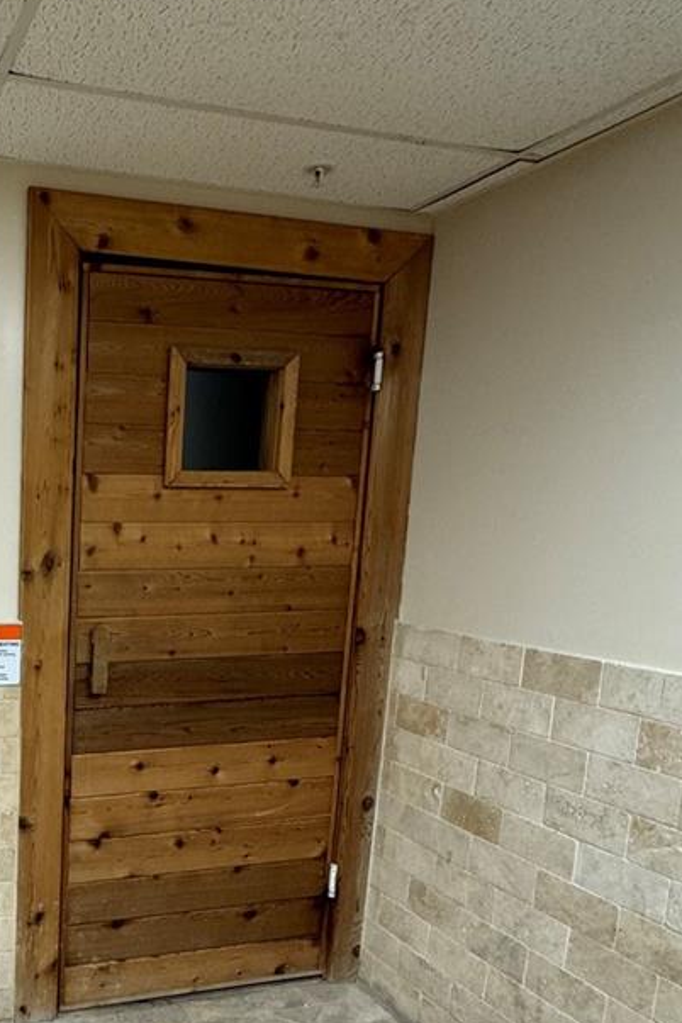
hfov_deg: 39.8
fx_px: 824
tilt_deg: -9.4
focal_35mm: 29
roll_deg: -0.6
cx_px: 7
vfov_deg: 62.8
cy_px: 640
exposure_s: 1/60
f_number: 2.2
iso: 200
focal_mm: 2.22
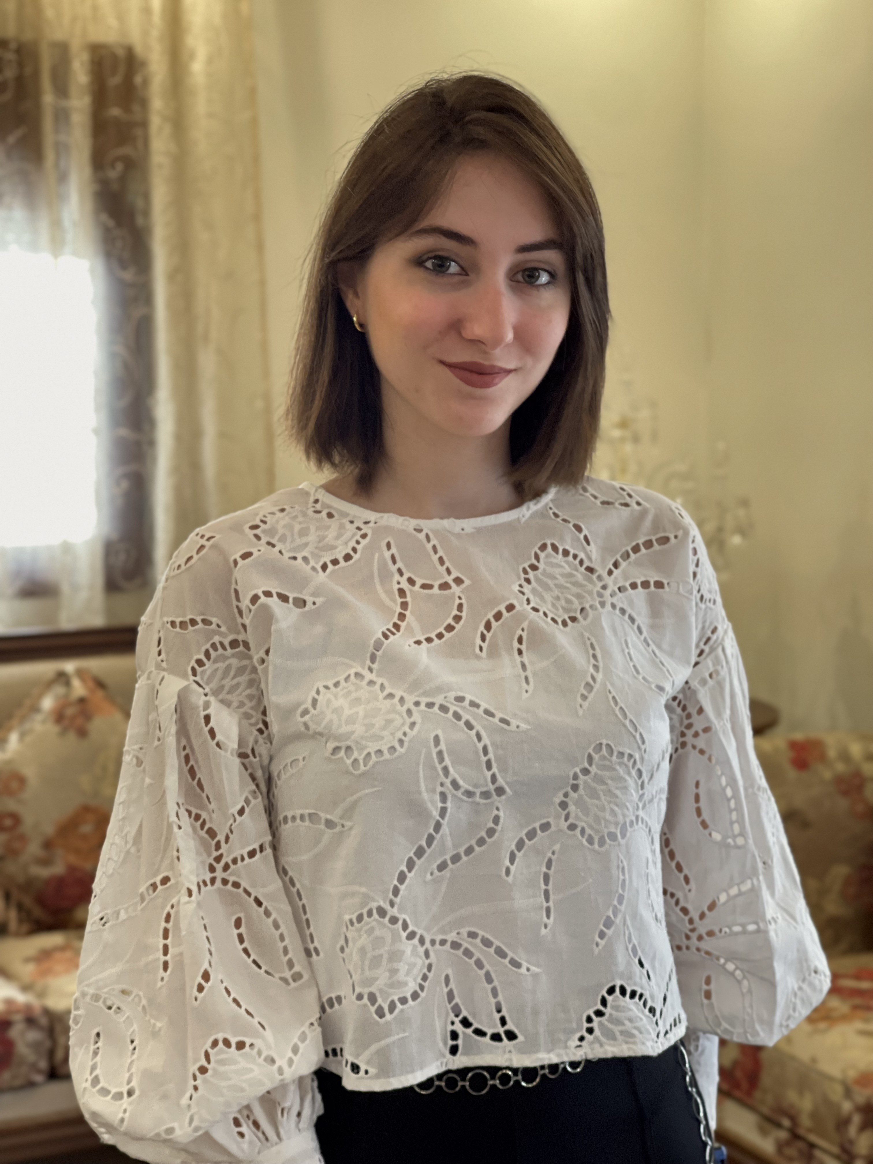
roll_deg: +0.3
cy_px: 582
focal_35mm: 64
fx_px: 2152
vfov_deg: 30.3
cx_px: 436
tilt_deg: -5.5
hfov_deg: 22.9
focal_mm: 7.5
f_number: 2.2
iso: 200
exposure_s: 1/33
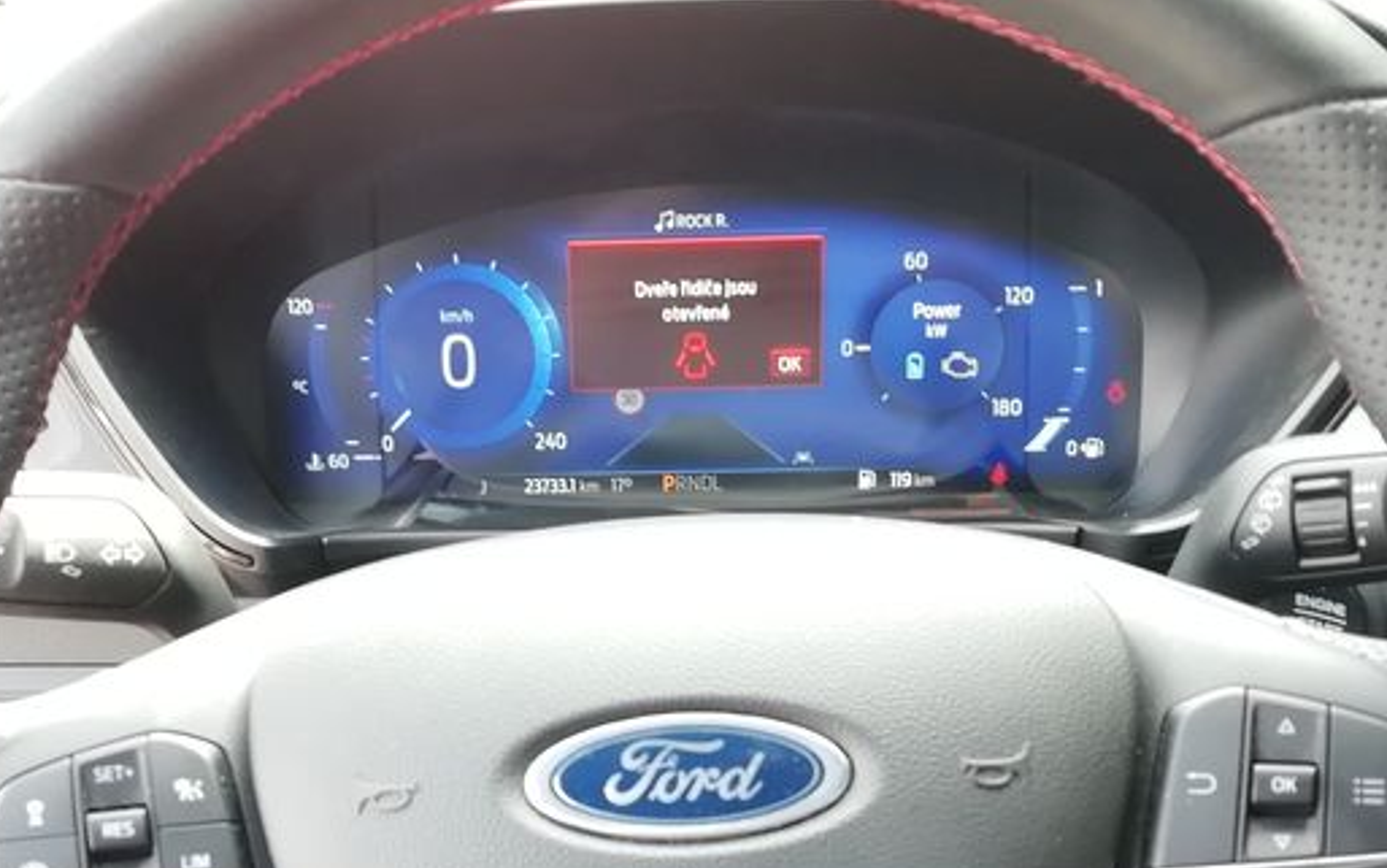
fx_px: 2080
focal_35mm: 55
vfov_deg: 23.1
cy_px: 733
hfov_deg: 36.8
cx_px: 568
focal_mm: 3.21
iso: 80
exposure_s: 1/33.3
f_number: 2.2
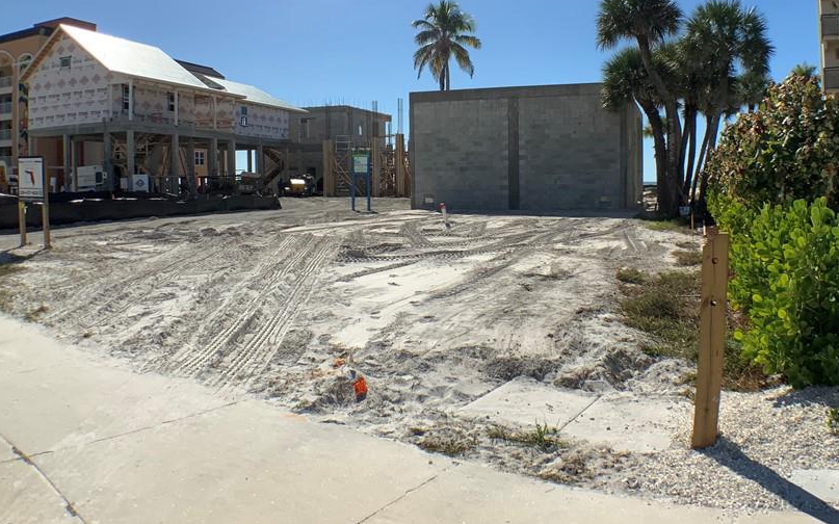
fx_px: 892
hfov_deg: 50.2
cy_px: 217
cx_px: 478
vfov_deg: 32.7
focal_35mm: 39
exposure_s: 1/3788
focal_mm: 3
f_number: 1.8
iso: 20
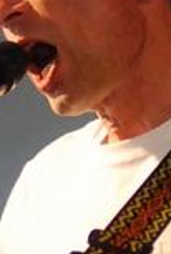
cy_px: 415
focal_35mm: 564
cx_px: 53
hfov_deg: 2.5
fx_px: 3991
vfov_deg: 3.6
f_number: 2.8
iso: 1600
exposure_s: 1/400
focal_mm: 80
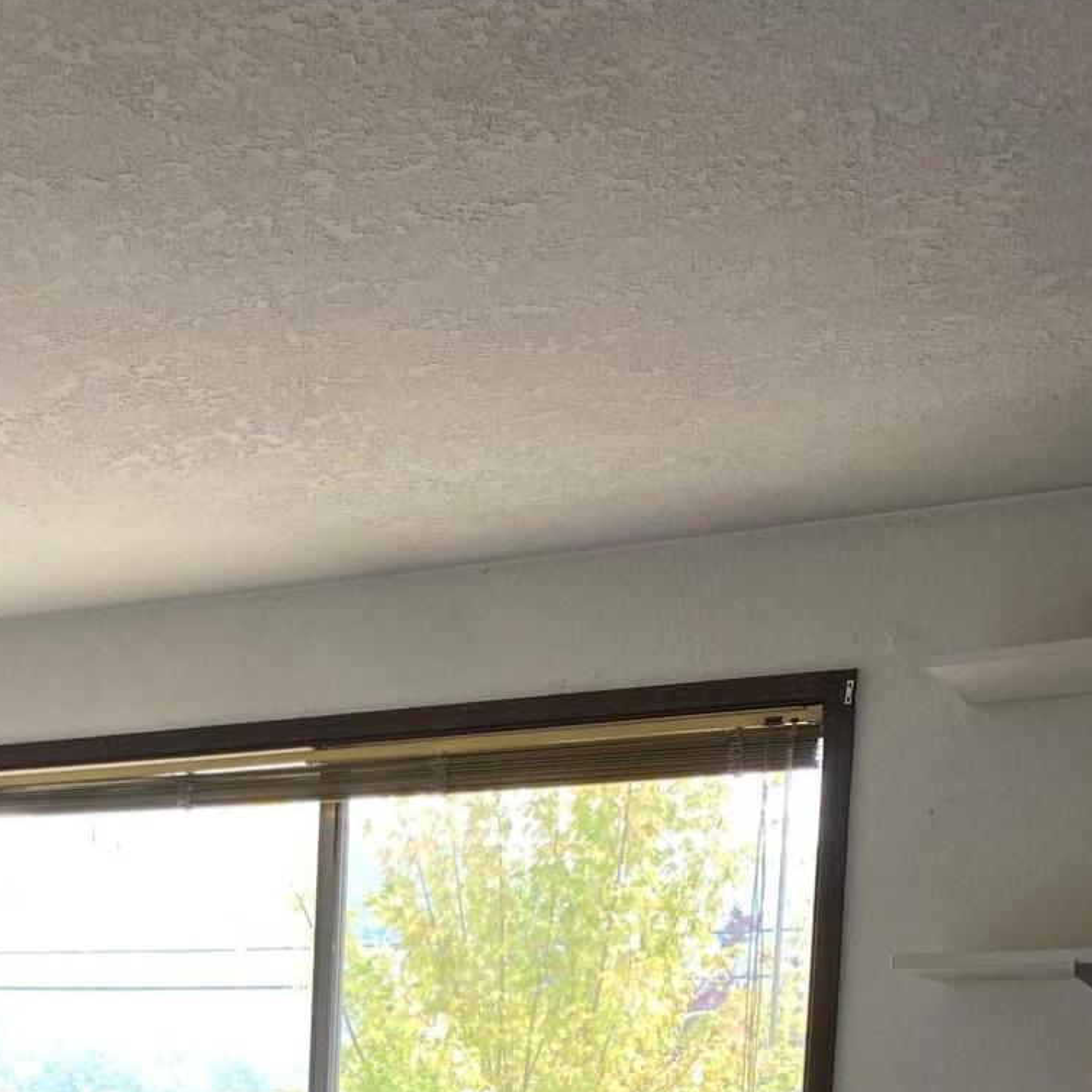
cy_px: 1433
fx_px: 2177
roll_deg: -1.8
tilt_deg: -5.8
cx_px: 128
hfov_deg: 27.2
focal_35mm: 61
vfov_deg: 24.5
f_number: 1.8
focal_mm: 4.25
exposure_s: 1/121
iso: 125
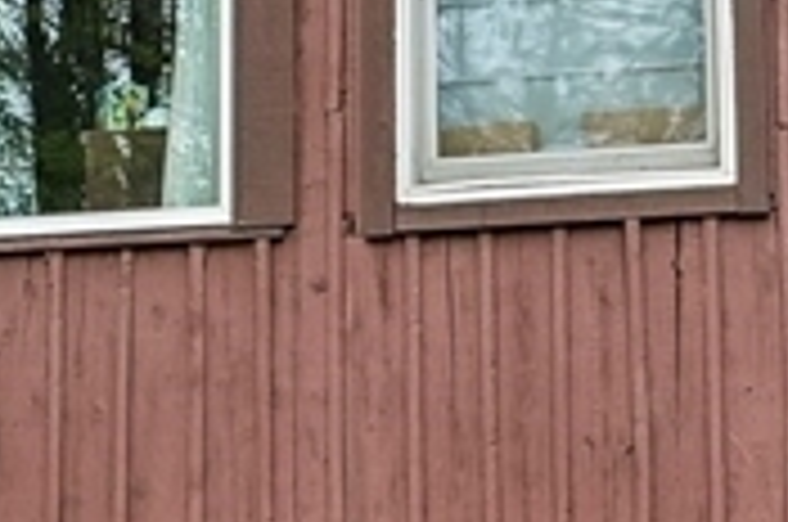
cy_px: 304
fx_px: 3845
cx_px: 270
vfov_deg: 7.8
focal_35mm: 176
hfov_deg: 11.7
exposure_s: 1/160
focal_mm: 30
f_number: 8
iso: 400
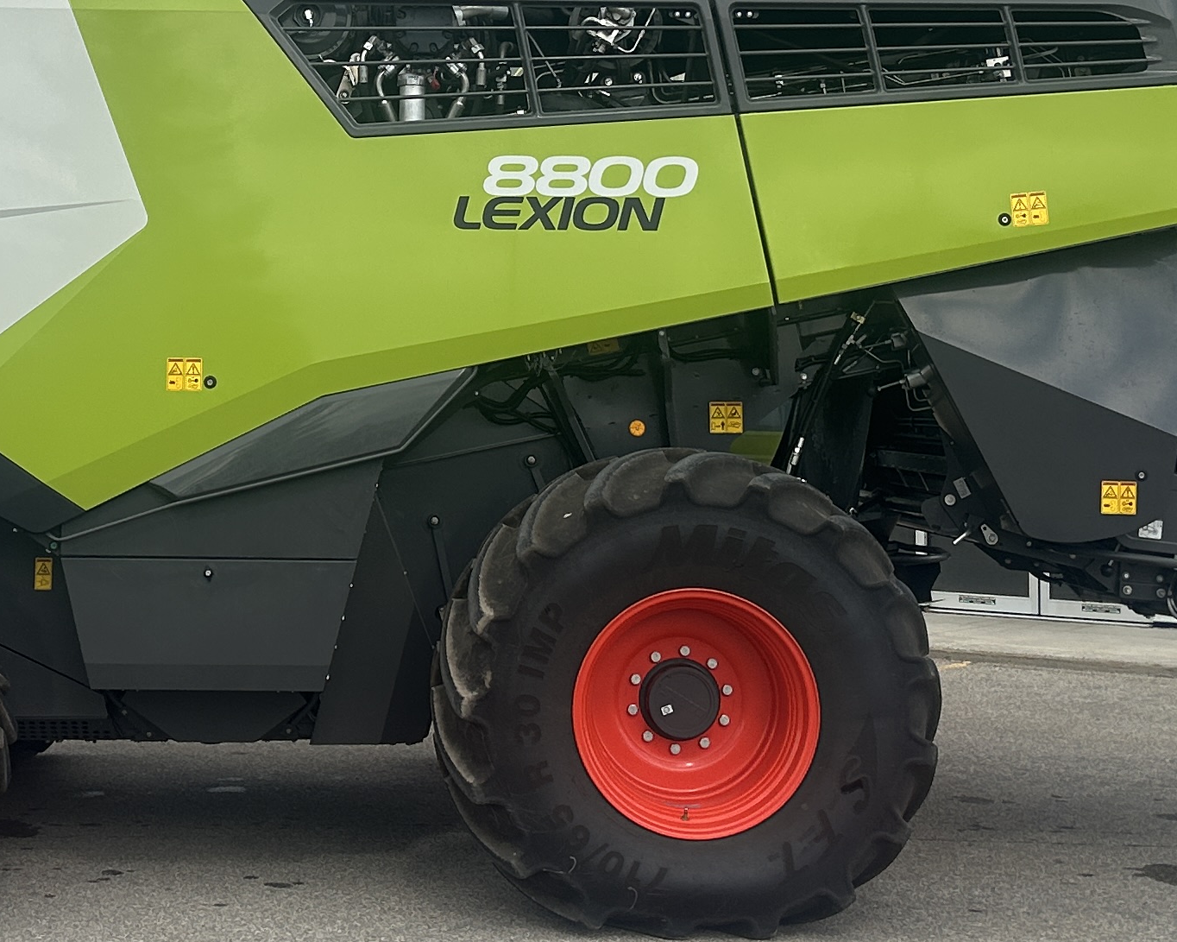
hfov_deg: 25.2
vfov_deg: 20.3
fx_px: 2612
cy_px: 242
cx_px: 349
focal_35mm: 75
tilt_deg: +4.4
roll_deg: -0.7
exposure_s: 1/2841
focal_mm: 5.7
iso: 50
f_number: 1.5
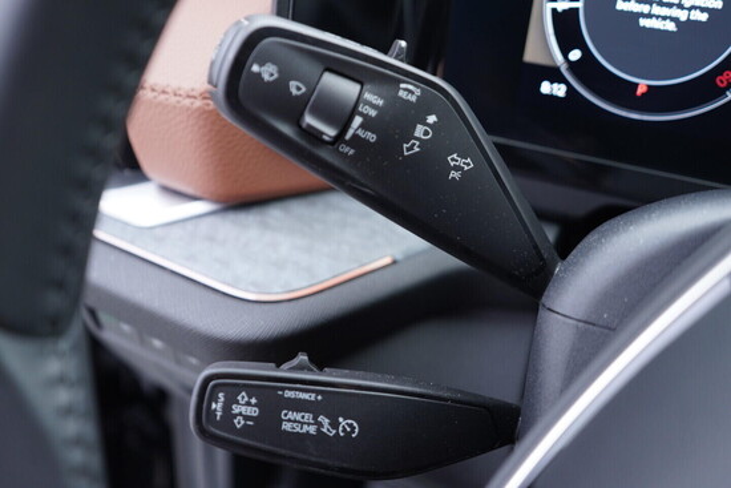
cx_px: 366
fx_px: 731
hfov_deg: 53.1
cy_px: 244
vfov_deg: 36.9
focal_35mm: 36
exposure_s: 1/40
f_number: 2.8
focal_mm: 24
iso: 400
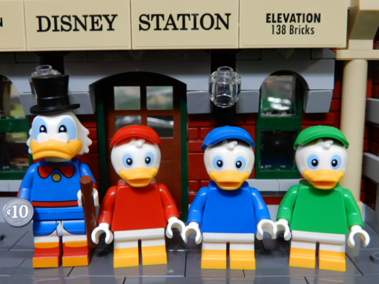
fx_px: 416
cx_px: 190
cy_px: 142
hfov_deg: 49.0
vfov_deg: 37.7
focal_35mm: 38
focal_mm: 6.8
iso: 400
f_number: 4
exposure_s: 1/8
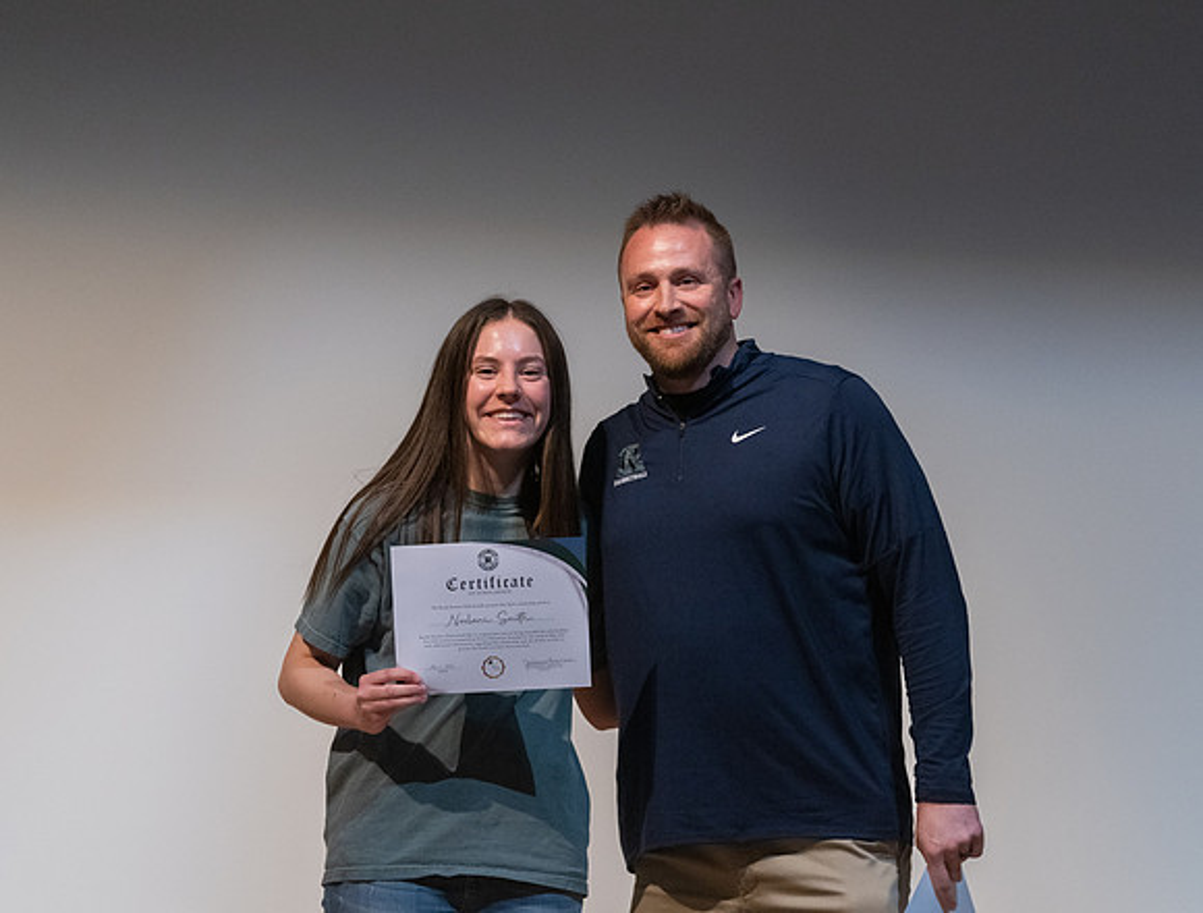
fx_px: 6182
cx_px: 642
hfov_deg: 11.1
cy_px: 501
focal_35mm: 177
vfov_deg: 8.4
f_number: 4
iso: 5000
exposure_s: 1/320
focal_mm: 148
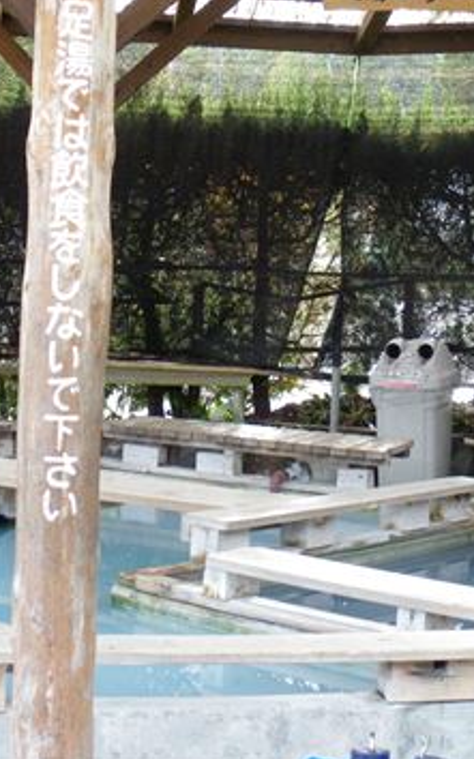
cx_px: 309
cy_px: 255
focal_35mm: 69
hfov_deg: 18.8
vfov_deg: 29.6
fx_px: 1427
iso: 250
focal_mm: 6.3
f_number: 3.5
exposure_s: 1/50
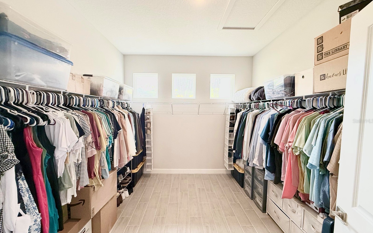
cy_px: 121
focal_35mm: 15
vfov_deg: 74.7
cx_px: 187
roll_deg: -0.5
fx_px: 152
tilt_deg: -2.9
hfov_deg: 101.5
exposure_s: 1/120
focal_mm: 2.22
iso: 200
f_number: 2.2
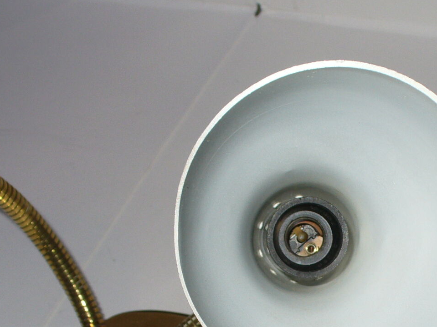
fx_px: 997
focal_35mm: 79
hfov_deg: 24.1
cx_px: 387
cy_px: 312
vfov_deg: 18.3
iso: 80
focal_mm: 6.1
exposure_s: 1/30
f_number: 2.8
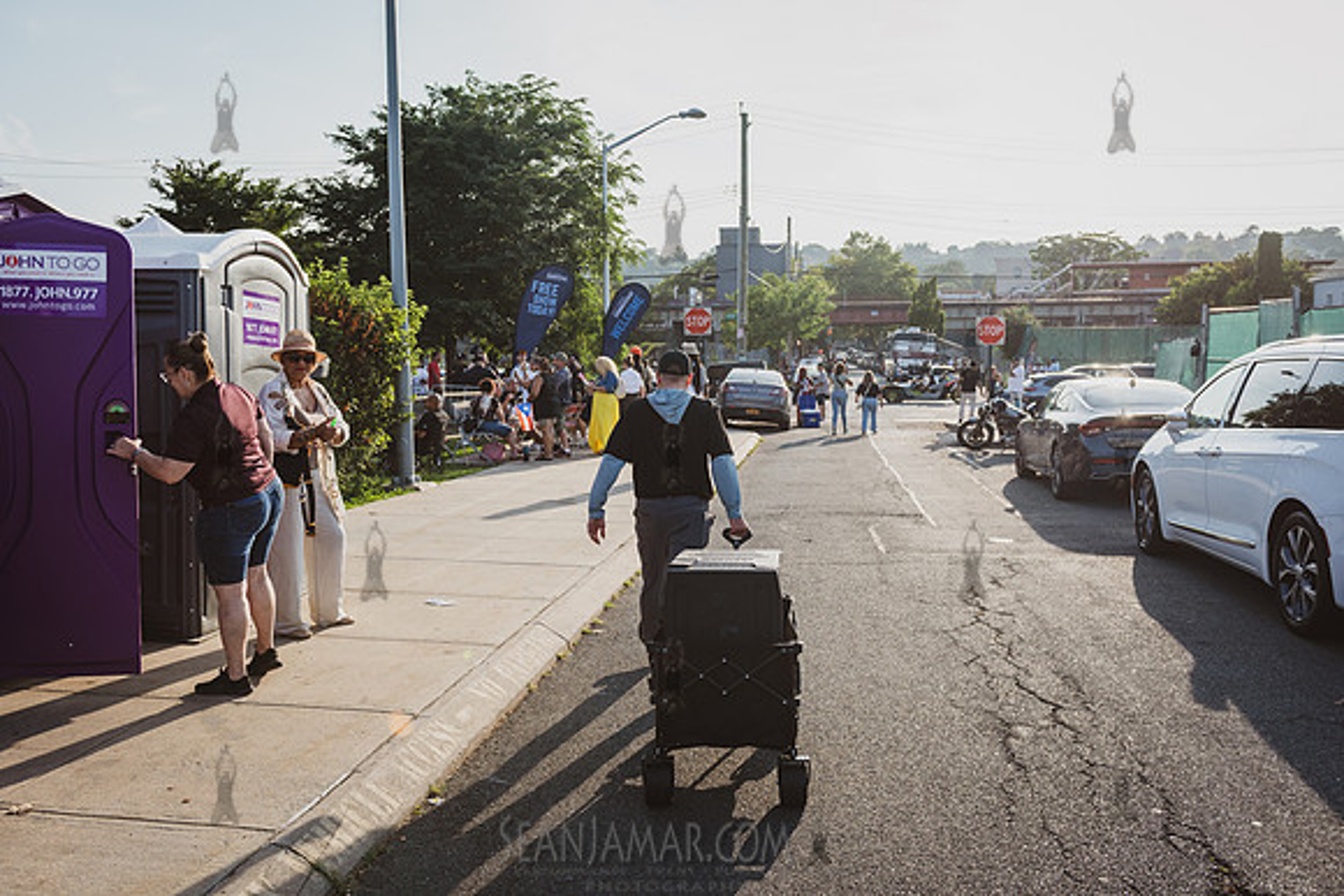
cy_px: 448
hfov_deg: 60.0
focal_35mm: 31
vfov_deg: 42.2
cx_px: 672
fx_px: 1163
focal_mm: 31
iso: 250
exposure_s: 1/1000
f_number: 5
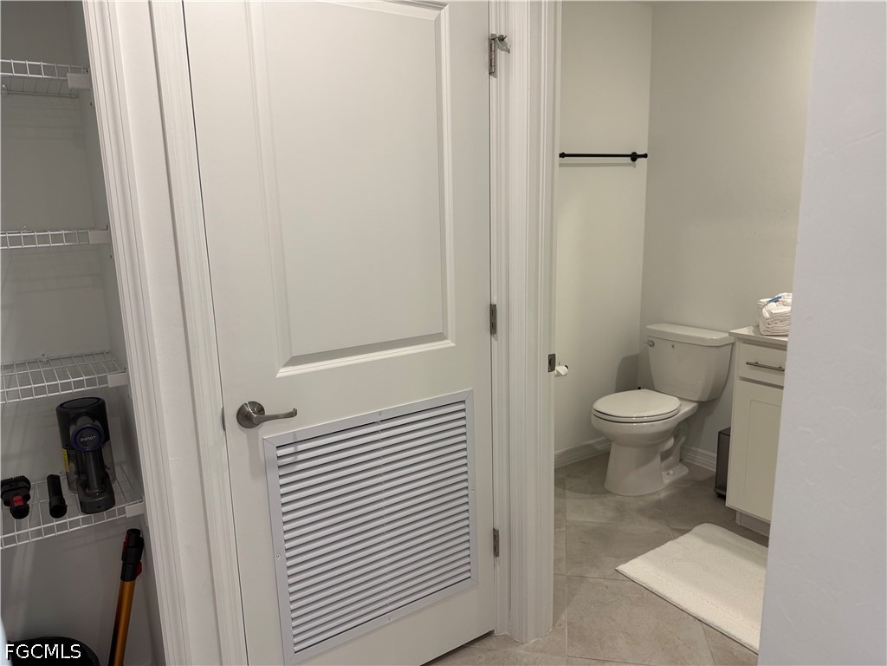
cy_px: 333
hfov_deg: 71.6
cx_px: 444
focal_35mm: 24
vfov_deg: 56.8
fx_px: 615
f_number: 1.78
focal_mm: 6.76
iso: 125
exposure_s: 1/120
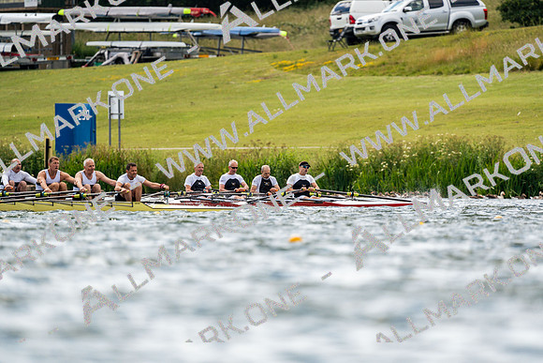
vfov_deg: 2.3
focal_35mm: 600
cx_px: 272
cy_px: 182
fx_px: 9052
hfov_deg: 3.4
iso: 320
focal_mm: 600
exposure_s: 1/2000
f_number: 6.3
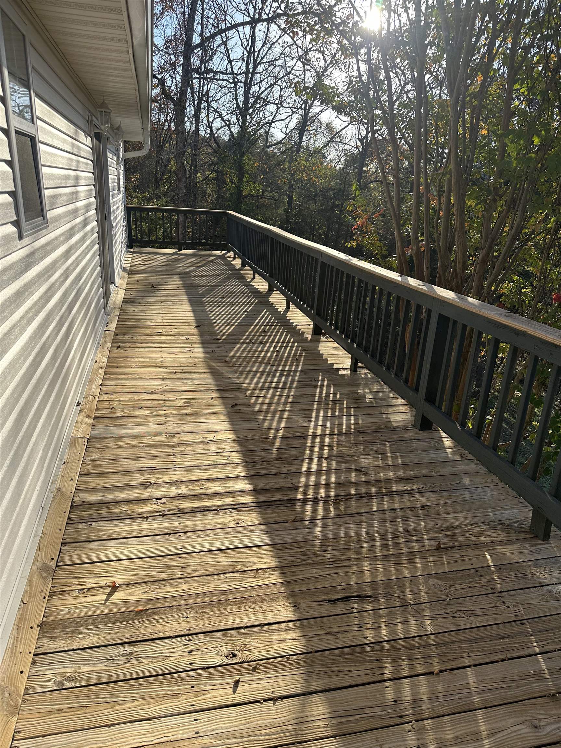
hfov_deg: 56.8
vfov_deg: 71.6
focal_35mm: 24
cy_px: 374
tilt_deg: -18.0
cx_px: 280
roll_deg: -3.4
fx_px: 519
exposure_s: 1/1692
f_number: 1.78
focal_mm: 6.86
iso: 80
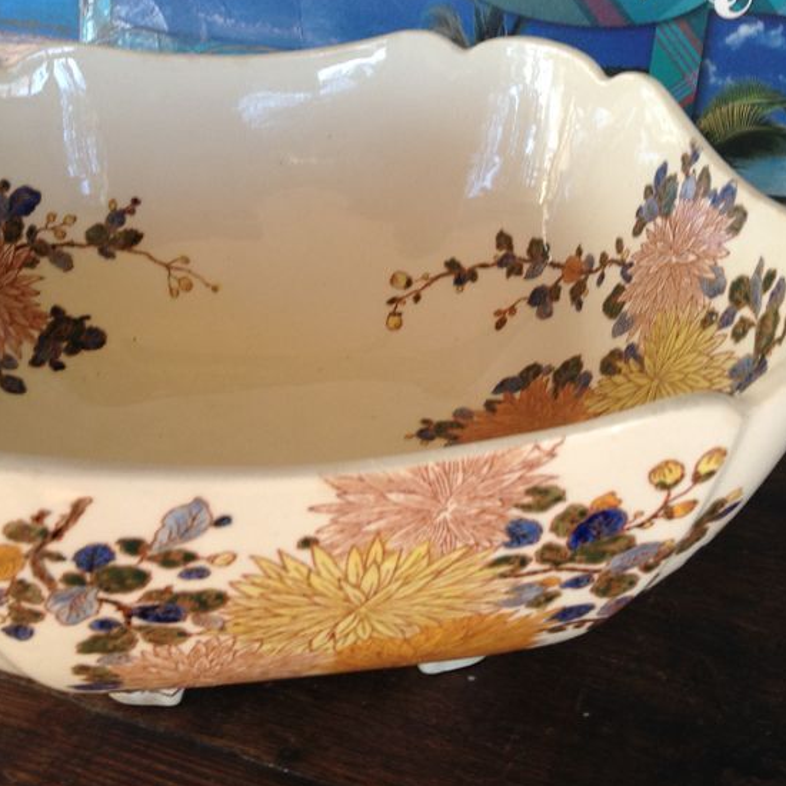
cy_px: 275
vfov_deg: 32.0
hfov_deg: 32.2
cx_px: 389
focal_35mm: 53
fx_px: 1362
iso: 32
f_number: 2.4
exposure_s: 1/30
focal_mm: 3.3
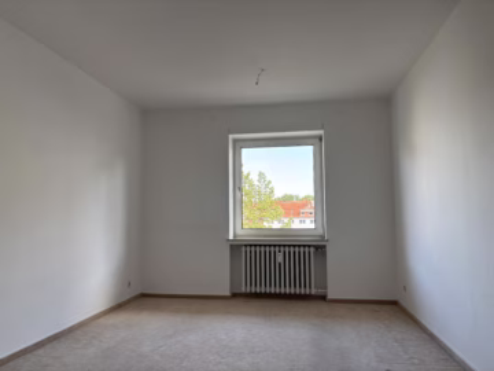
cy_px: 186
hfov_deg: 67.3
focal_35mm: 26
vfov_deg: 53.1
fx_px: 371
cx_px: 247
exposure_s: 1/121
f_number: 1.6
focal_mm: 5.96
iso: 80
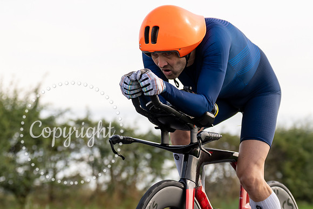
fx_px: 1472
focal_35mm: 169
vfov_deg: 8.1
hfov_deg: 12.1
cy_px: 136
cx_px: 180
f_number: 3.2
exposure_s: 1/1000
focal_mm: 78
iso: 100
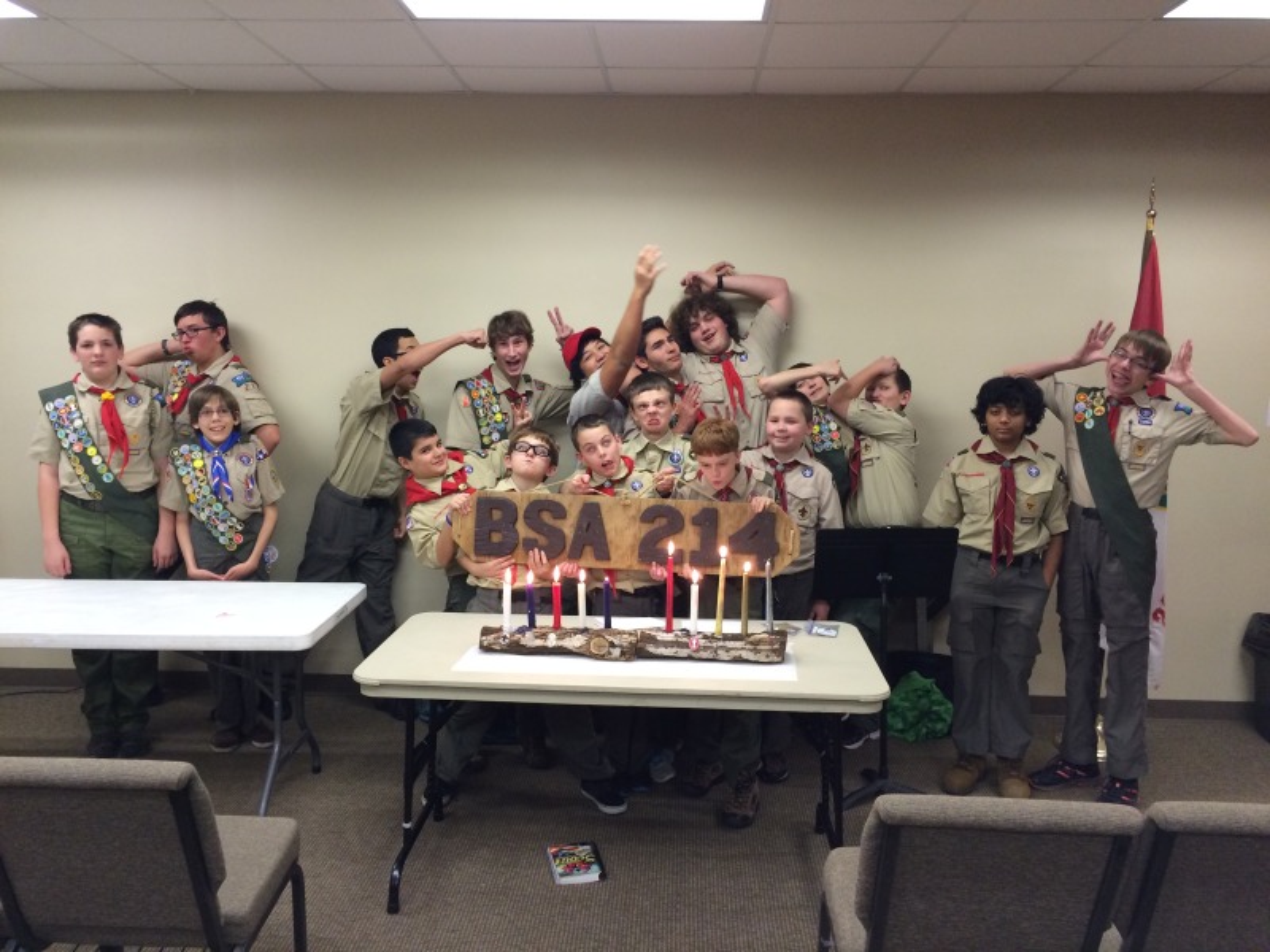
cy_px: 476
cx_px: 635
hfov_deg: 61.7
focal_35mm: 29
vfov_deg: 48.2
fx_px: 1064
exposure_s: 1/30
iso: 125
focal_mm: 4.15
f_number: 2.2
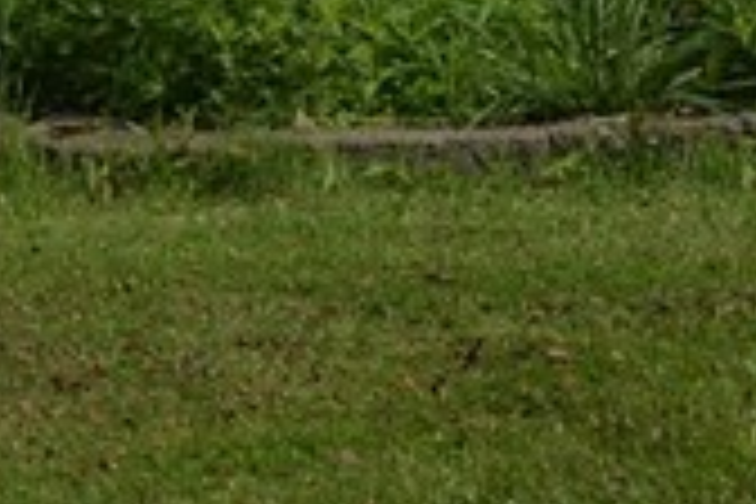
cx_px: -490
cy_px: -360
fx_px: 4746
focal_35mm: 226
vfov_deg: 6.0
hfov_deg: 8.8
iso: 800
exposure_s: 1/1600
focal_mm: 35
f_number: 10
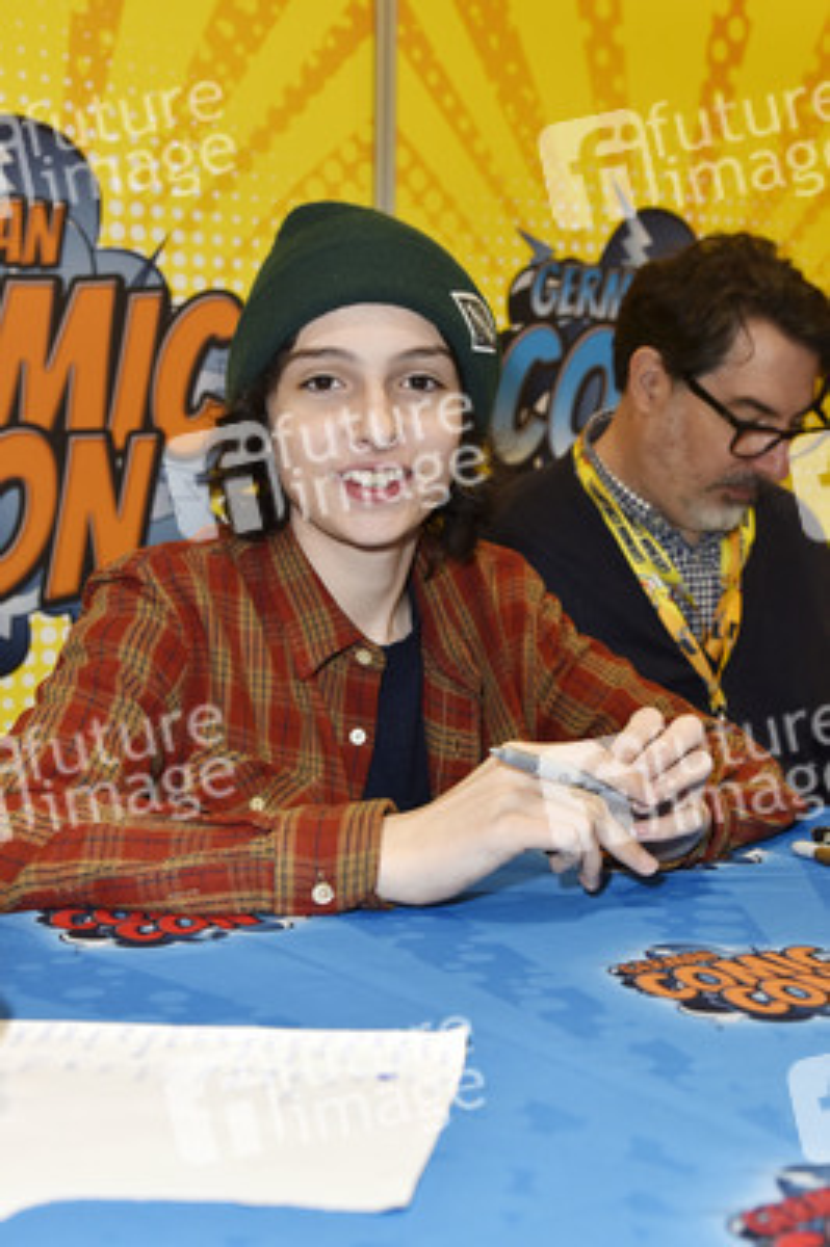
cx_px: 415
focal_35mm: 46
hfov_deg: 29.2
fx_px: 1593
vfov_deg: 42.8
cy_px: 624
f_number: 5.6
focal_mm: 46
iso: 1000
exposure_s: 1/125
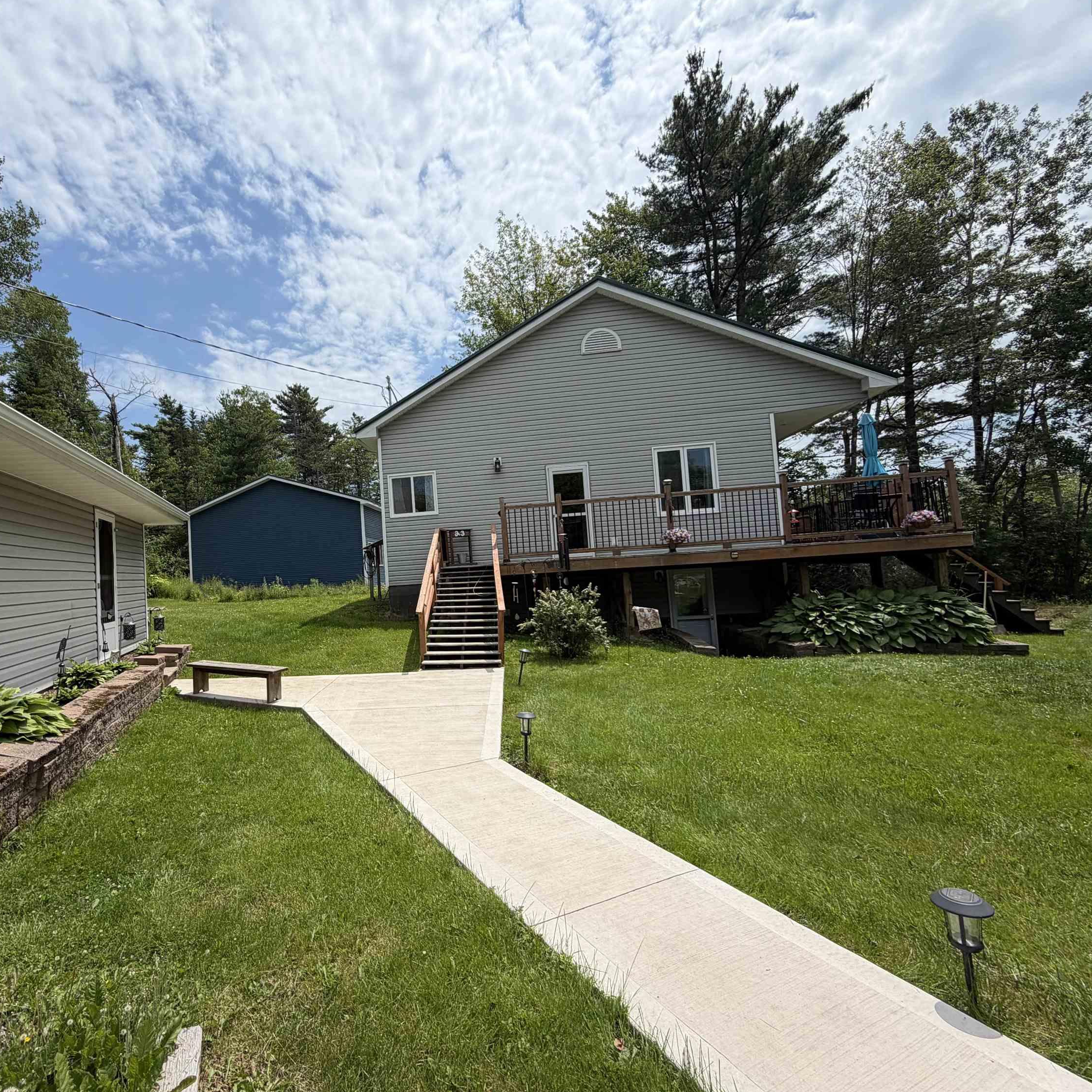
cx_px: 424
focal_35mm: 17
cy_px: 543
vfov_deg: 84.0
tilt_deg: +4.4
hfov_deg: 82.7
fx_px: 607
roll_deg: +4.0
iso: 20
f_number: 2.2
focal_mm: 2.22
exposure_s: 1/1368
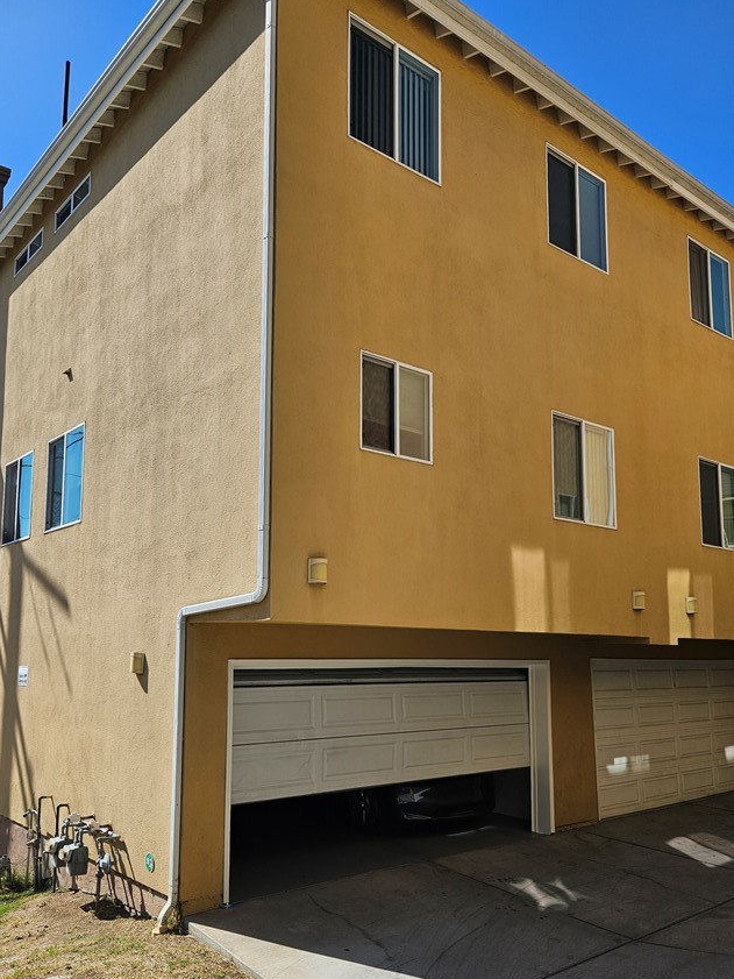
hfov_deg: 49.6
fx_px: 791
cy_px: 546
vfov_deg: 63.2
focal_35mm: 28
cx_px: 318
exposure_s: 1/1930
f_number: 1.8
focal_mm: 5.4
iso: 25
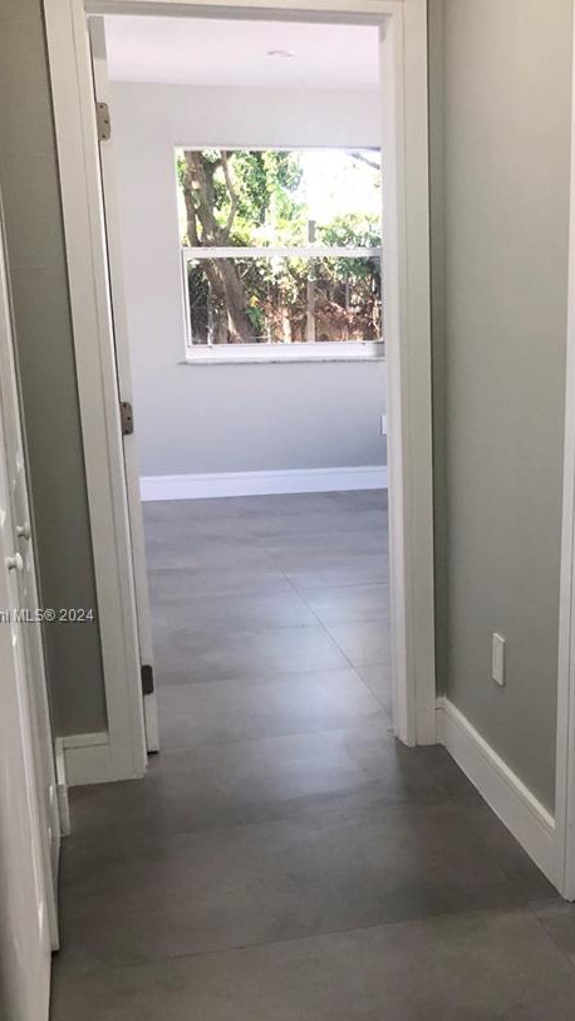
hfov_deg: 26.2
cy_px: 617
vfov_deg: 45.2
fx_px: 1218
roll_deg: -0.1
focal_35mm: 45
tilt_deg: -15.8
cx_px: 429
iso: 25
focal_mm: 4
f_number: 1.8
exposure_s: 1/30
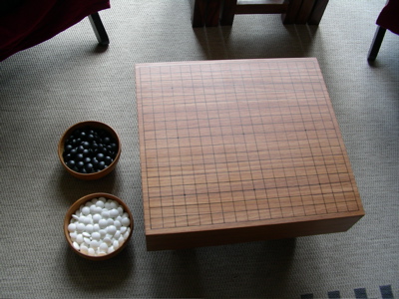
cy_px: 150
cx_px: 200
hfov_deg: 49.0
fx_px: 438
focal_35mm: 38
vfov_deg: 37.7
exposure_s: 1/8.1
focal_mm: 6.3
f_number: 3.5
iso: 50
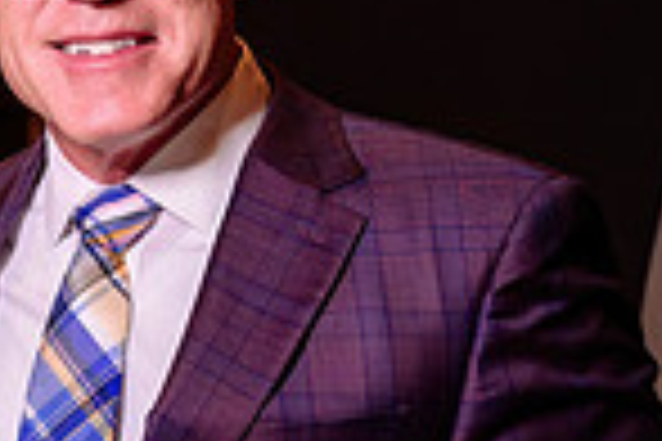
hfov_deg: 13.2
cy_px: 299
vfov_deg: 9.9
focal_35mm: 138
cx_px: -576
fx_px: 2537
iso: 800
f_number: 4
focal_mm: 35
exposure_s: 1/100
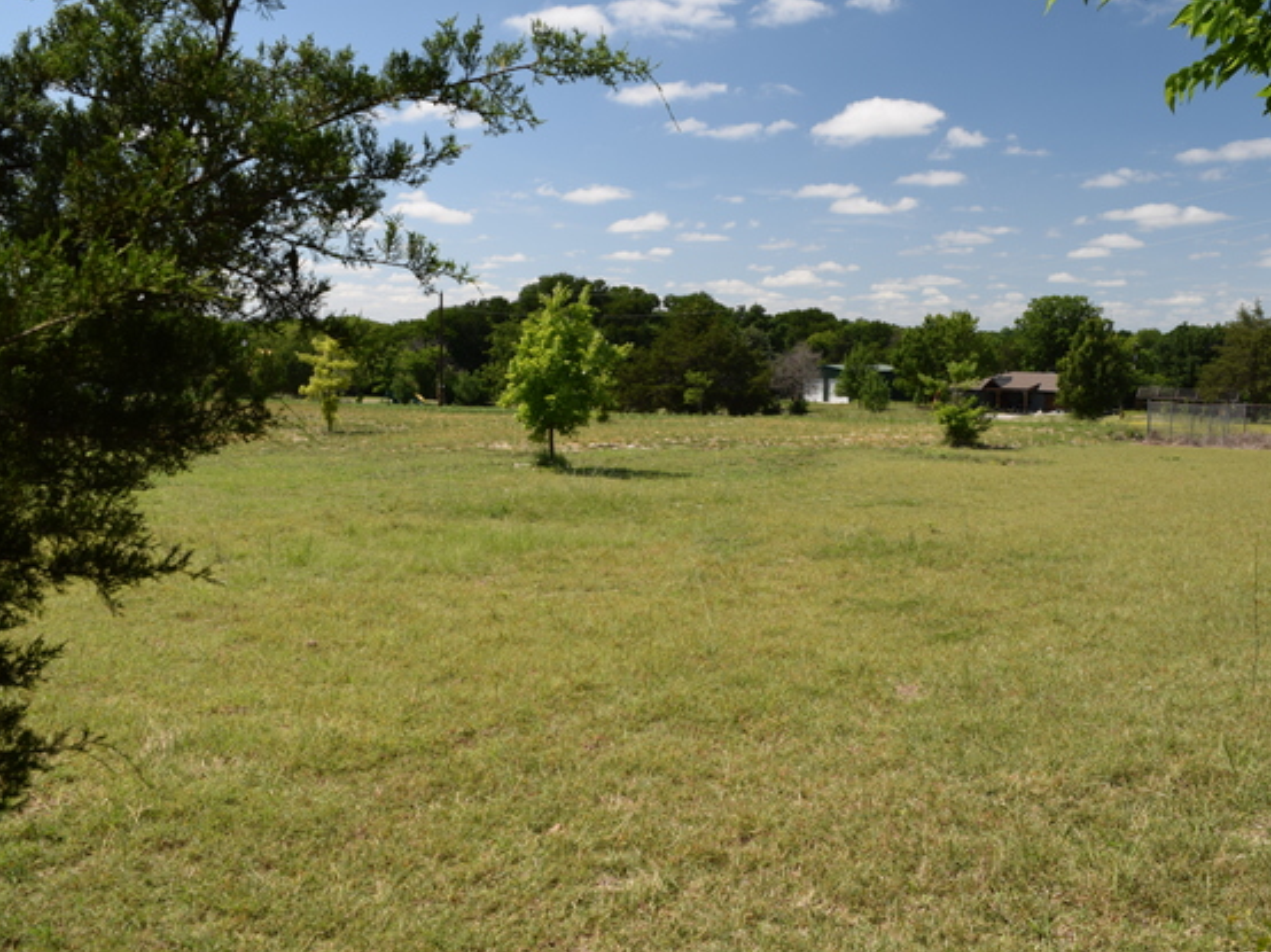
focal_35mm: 30
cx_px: 661
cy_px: 483
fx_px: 1101
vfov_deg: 46.8
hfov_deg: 60.0
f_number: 8
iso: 200
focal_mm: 18
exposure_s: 1/250
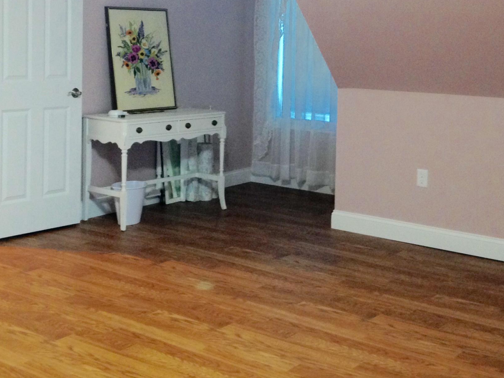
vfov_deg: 23.7
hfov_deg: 31.6
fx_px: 888
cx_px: 200
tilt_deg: -5.0
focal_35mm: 61
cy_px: 78
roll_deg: +0.3
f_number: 2.4
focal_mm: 4.12
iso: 125
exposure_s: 1/20
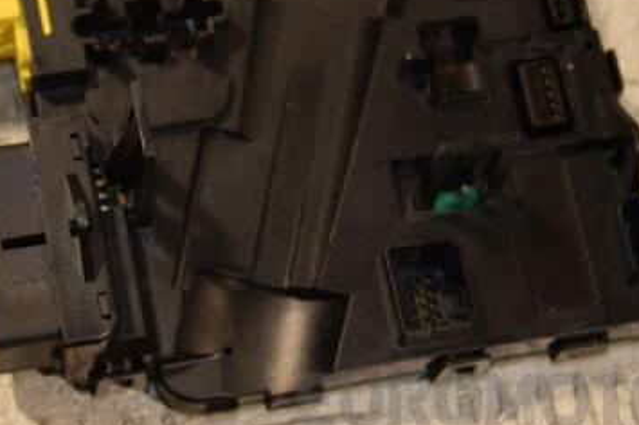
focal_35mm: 132
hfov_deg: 15.5
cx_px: 265
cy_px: 160
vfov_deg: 10.4
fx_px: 2341
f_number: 5
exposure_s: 1/200
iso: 800
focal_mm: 52
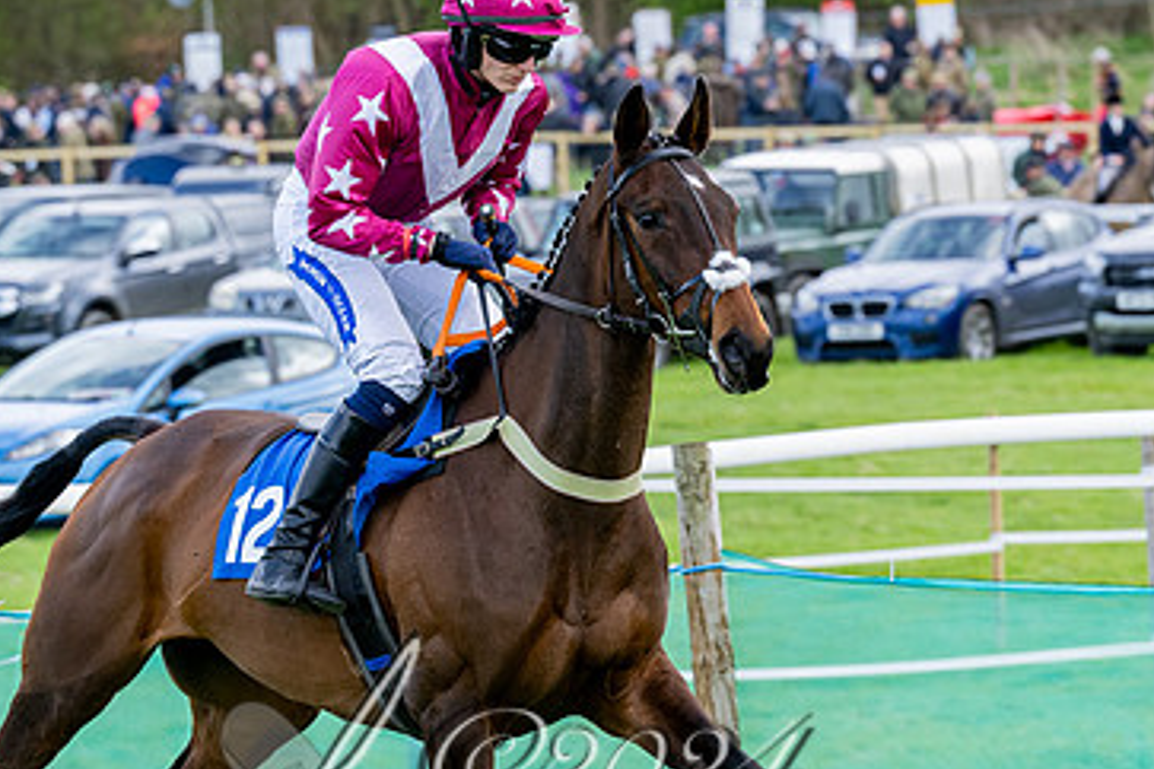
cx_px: 357
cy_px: 616
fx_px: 9968
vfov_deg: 4.4
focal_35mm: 311
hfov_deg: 6.6
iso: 400
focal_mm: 130
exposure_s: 1/640
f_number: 5
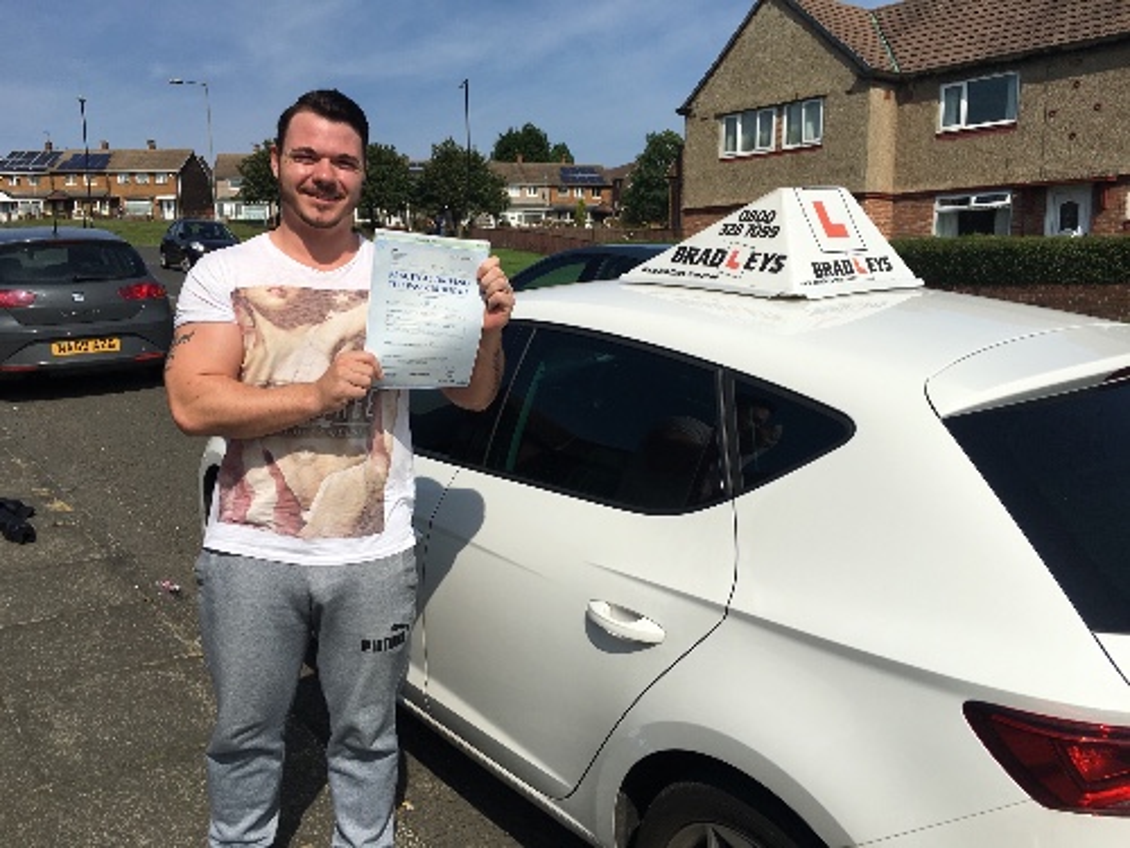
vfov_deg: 48.2
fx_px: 947
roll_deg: -0.1
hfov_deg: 61.7
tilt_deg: -7.0
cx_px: 565
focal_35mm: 29
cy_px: 424
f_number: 2.2
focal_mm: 4.15
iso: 25
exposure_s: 1/3663
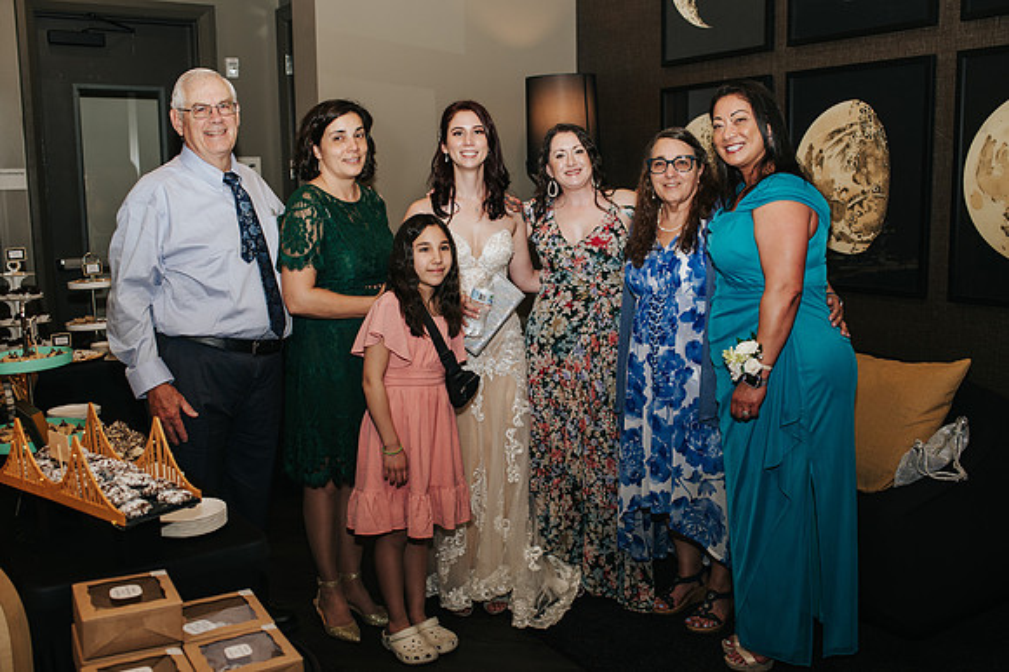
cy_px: 336
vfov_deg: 37.8
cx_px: 504
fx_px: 980
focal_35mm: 35
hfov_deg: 54.5
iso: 1000
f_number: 3.5
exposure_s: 1/200
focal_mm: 35
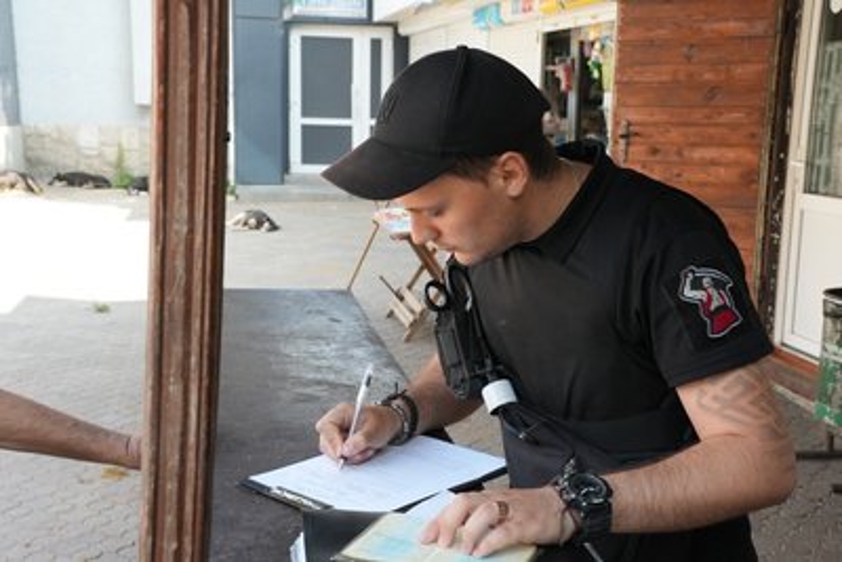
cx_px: 421
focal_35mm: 46
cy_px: 281
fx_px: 1076
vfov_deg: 29.3
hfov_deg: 42.7
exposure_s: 1/160
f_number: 3.5
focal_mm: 46
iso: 1250
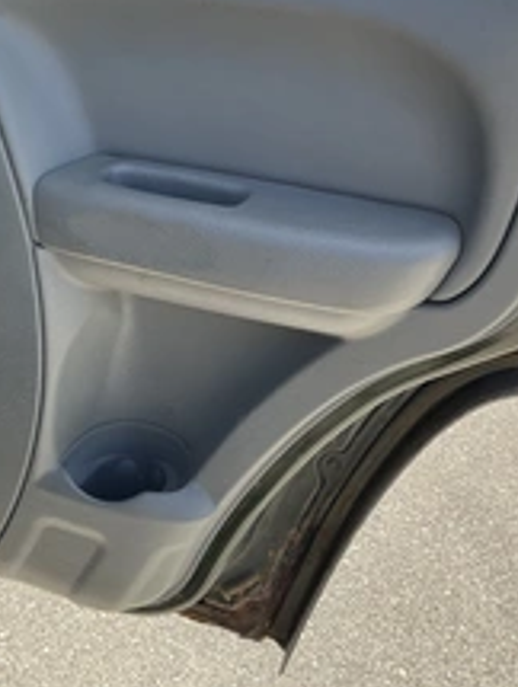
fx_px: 1034
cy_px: 243
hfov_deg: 28.1
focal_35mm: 52
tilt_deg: -21.5
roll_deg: -3.1
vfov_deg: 36.5
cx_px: 211
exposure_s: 1/412
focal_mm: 3
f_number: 1.8
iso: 25
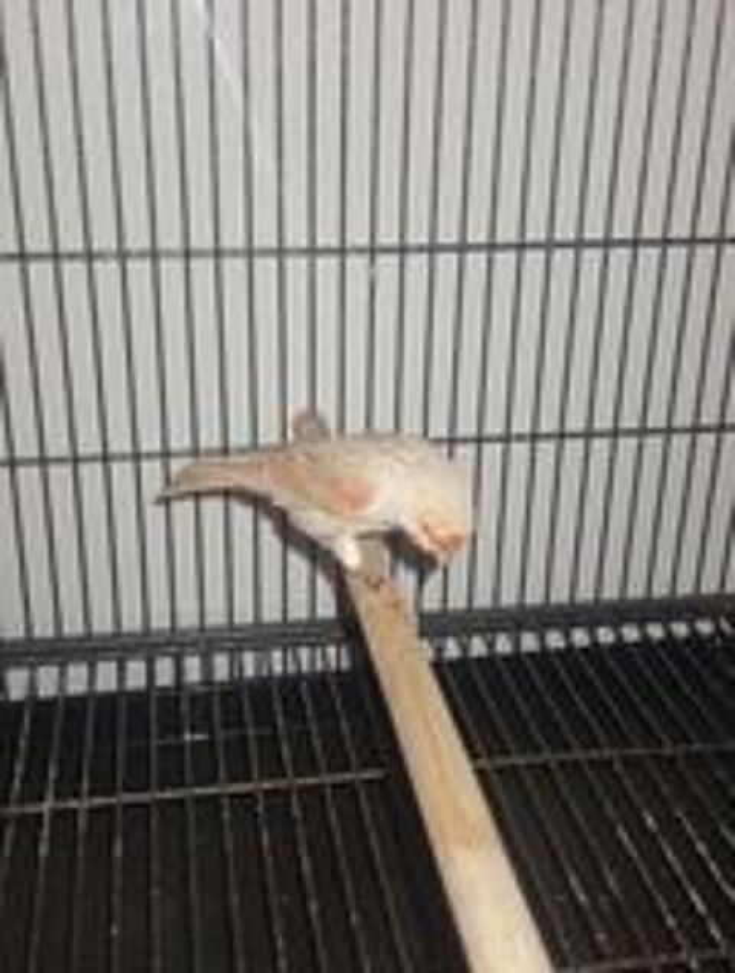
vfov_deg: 43.8
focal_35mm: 43
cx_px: 368
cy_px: 486
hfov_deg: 33.7
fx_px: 1212
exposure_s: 1/20
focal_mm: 3.98
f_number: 1.8
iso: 759
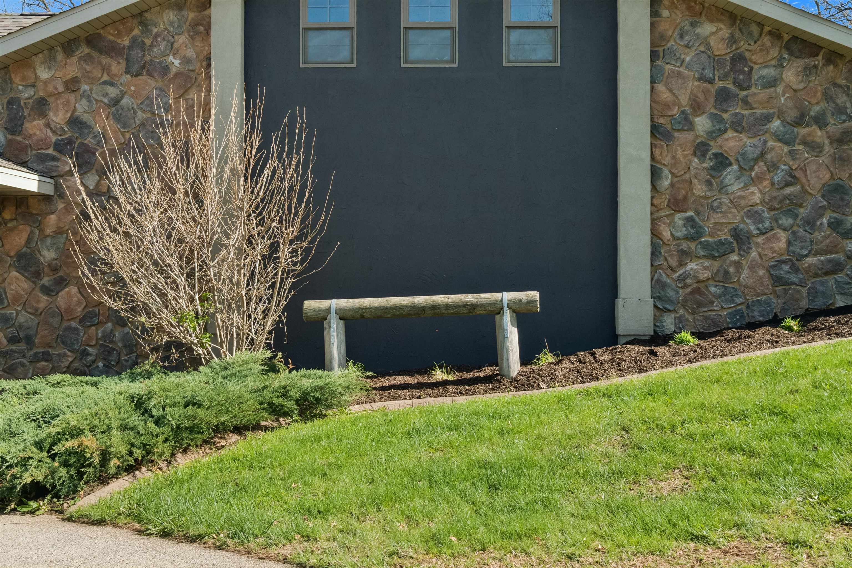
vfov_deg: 31.9
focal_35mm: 42
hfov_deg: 46.4
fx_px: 994
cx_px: 426
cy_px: 284
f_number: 13
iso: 800
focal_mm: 28
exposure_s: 1/250
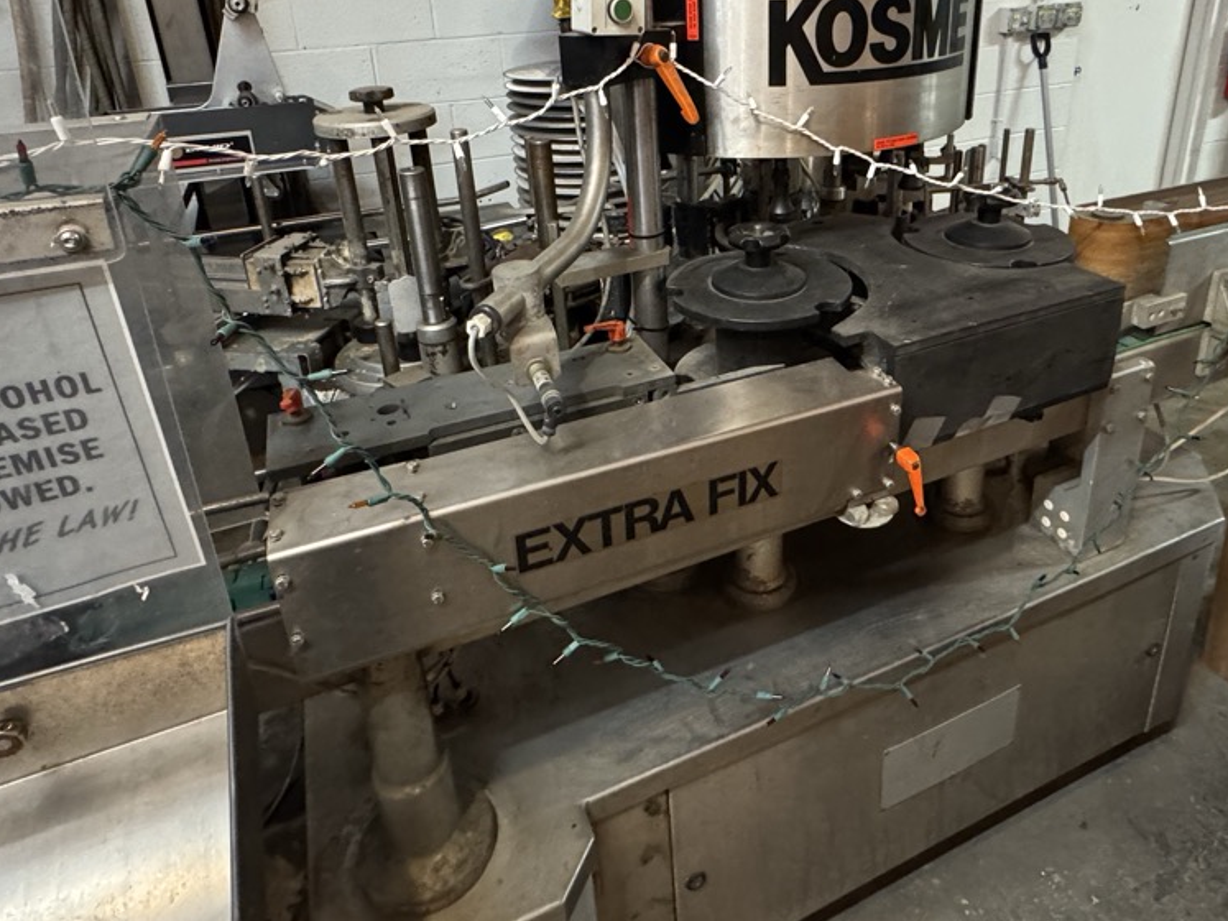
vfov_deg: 55.1
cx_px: 690
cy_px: 276
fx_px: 851
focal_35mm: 24
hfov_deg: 71.3
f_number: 2.2
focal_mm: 2.22
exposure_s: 1/40
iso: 1000
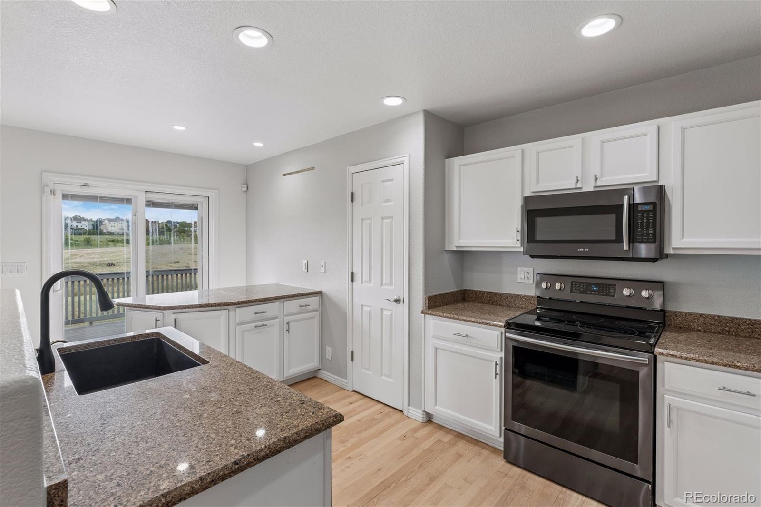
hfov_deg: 93.3
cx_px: 380
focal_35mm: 17
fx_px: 359
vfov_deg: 70.4
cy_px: 254
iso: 400
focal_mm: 17
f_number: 9
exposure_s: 1/25
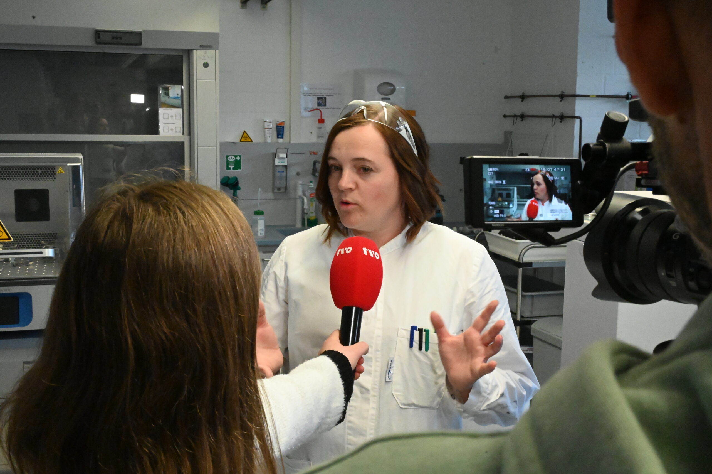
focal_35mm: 44
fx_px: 870
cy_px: 237
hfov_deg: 44.5
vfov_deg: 30.5
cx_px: 356
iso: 25600
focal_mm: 44
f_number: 22
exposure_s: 1/100
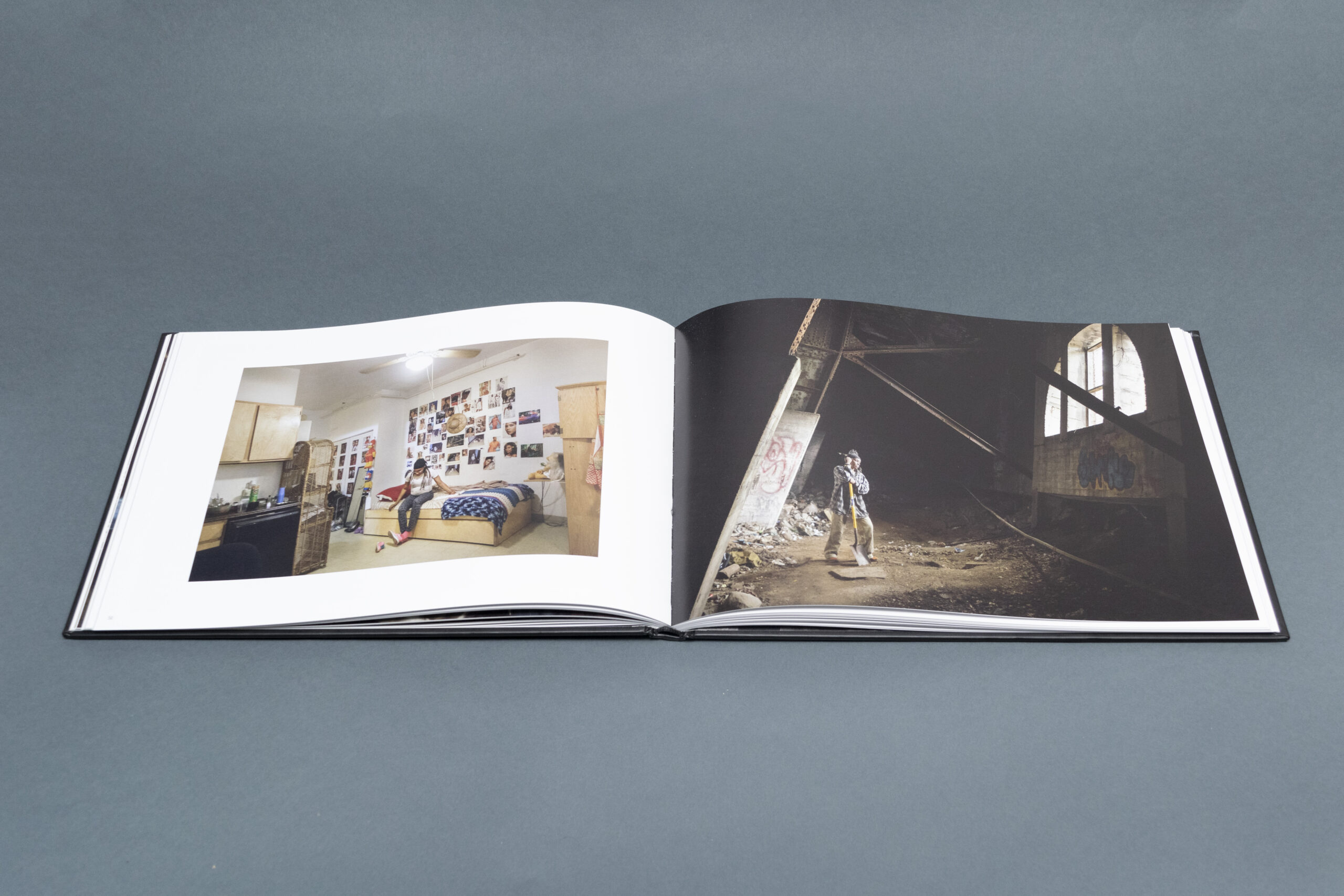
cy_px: 448
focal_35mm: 36
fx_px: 1344
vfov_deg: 36.9
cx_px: 672
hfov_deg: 53.1
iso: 800
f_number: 5.6
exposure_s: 1/200
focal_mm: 24
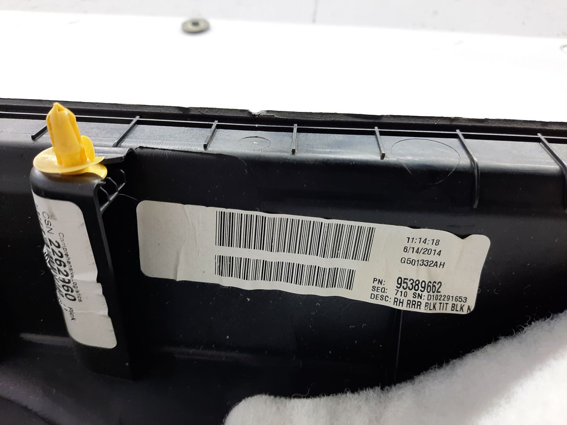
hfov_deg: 69.4
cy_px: 212
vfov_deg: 54.9
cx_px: 284
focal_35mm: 25
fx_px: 409
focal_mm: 4.6
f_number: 2
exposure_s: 1/50
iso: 125
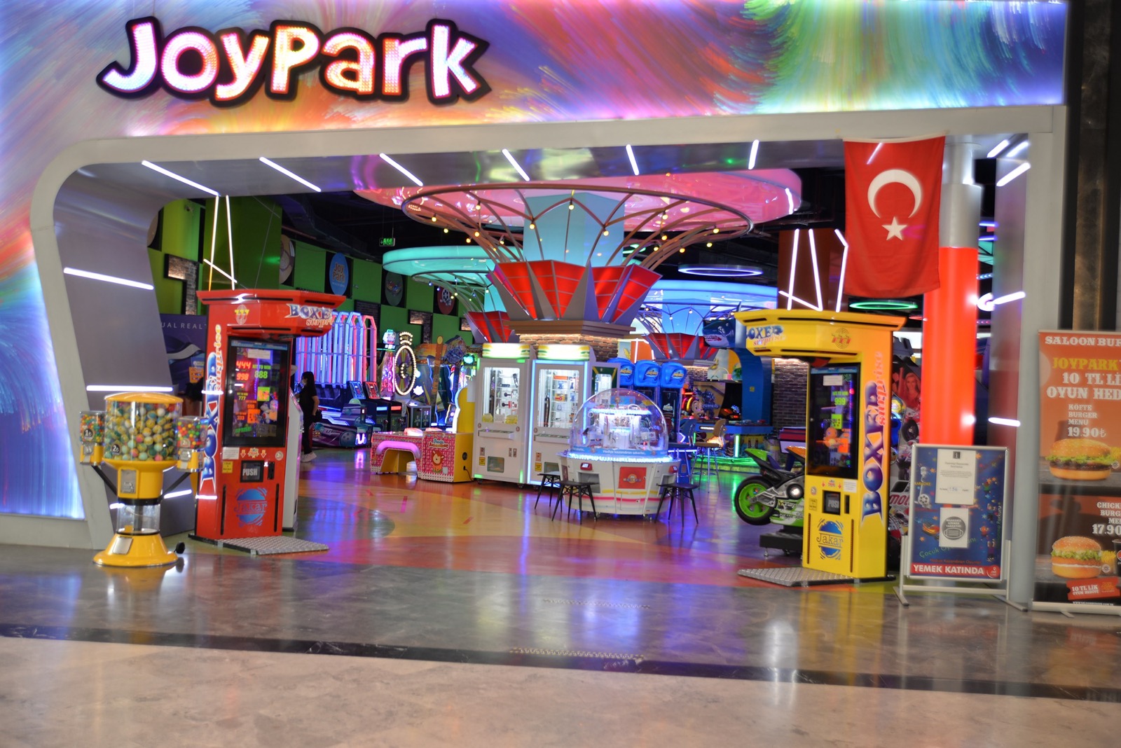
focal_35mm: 35
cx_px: 560
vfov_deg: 37.9
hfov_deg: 54.4
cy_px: 374
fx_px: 1090
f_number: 3.2
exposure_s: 1/50
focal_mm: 35
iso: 200
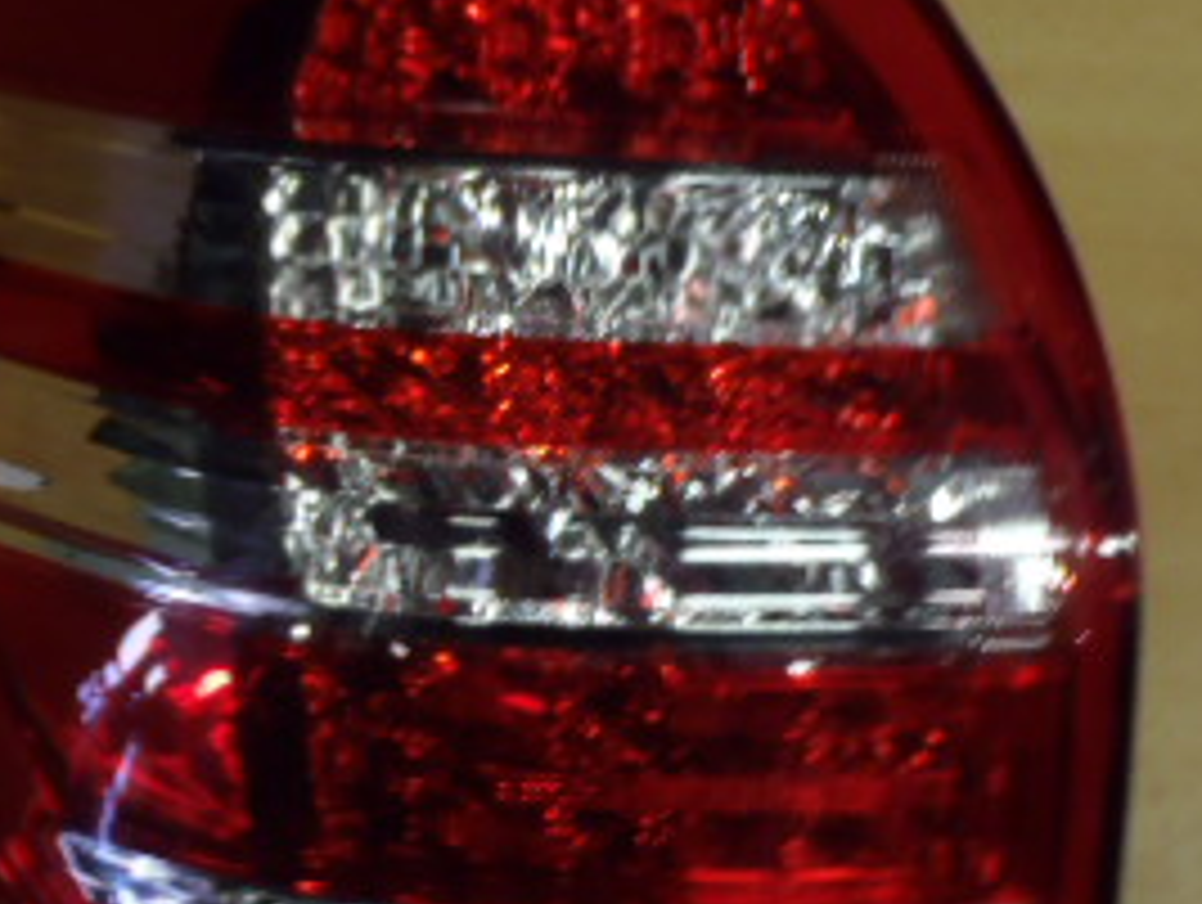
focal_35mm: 67
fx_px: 2330
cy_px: 702
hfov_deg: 28.8
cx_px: 459
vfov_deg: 21.7
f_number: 3.9
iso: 200
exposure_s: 1/4
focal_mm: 5
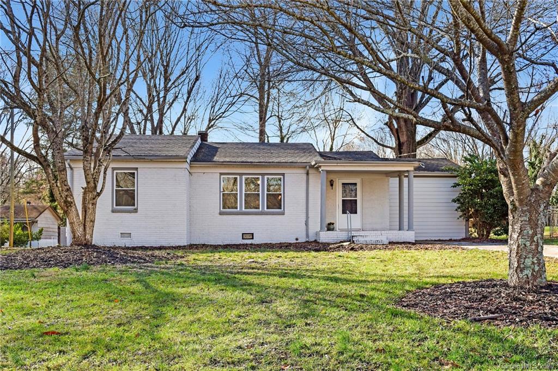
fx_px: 558
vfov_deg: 36.8
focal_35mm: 36
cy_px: 186
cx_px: 279
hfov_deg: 53.2
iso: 220
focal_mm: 24
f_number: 8
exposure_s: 1/250
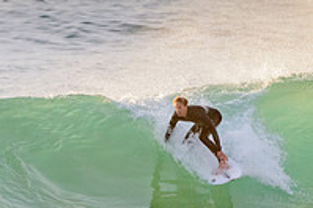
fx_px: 15538
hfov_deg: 1.2
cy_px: 176
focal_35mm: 1790
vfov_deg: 0.8
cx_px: 167
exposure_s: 1/2000
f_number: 5.6
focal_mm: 500
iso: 640
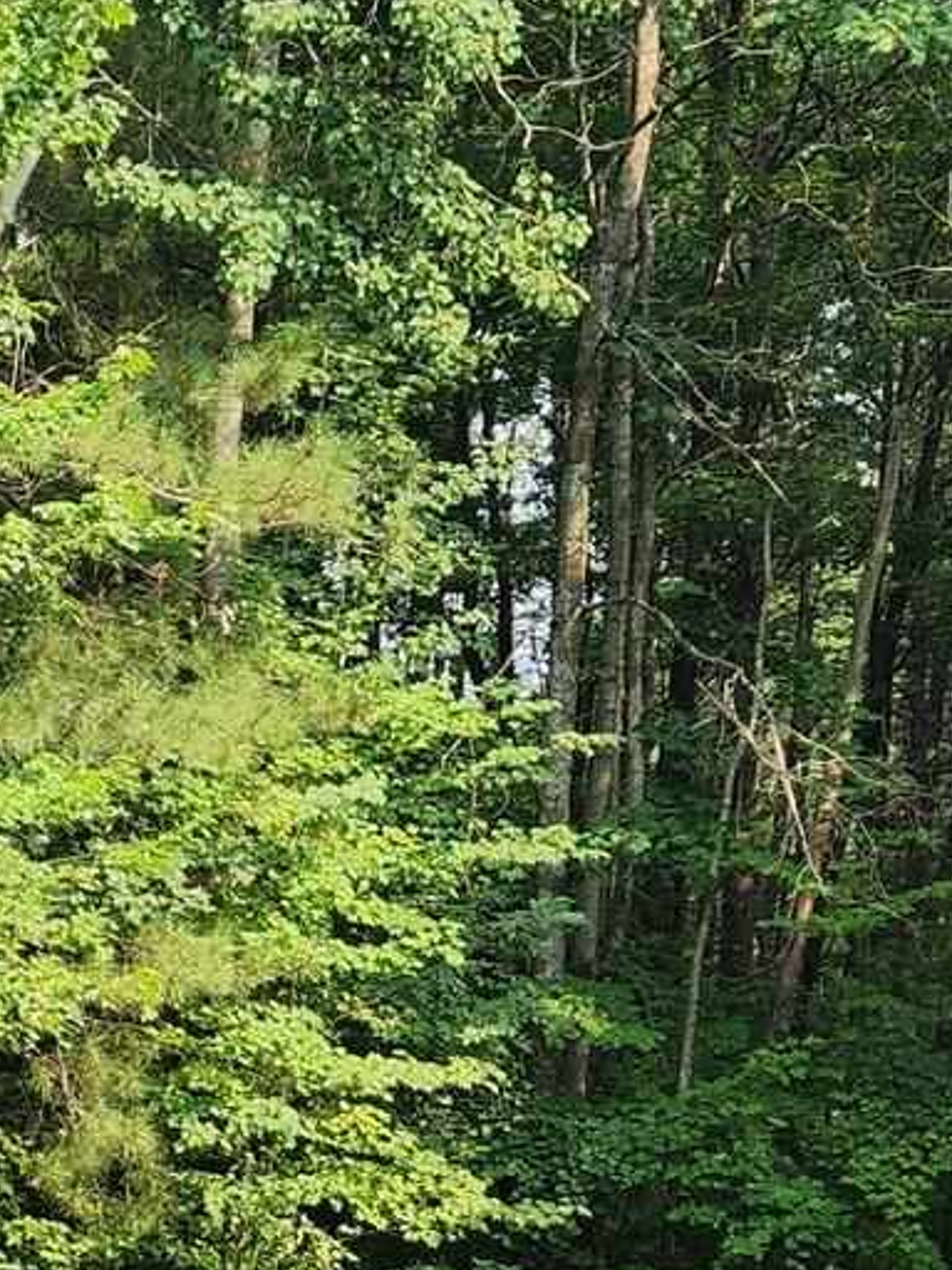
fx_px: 3740
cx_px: -337
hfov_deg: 13.9
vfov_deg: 19.0
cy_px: 1106
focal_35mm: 102
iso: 20
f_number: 1.8
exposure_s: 1/340
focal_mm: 5.4
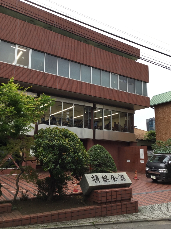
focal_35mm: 31
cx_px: 86
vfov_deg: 58.4
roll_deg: -0.6
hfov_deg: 45.4
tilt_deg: +10.5
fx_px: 204
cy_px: 114
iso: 25
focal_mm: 3.3
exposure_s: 1/60
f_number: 2.4
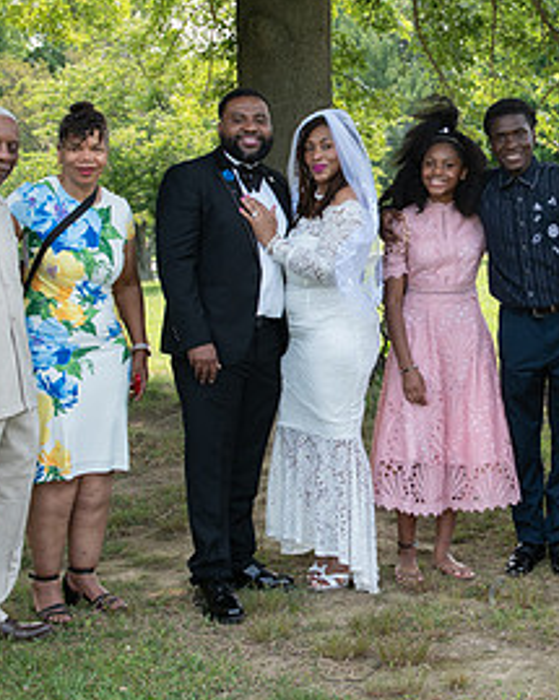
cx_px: 445
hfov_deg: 16.4
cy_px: 280
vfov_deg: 20.6
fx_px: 1924
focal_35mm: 93
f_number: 6.3
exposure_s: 1/400
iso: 800
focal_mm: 44
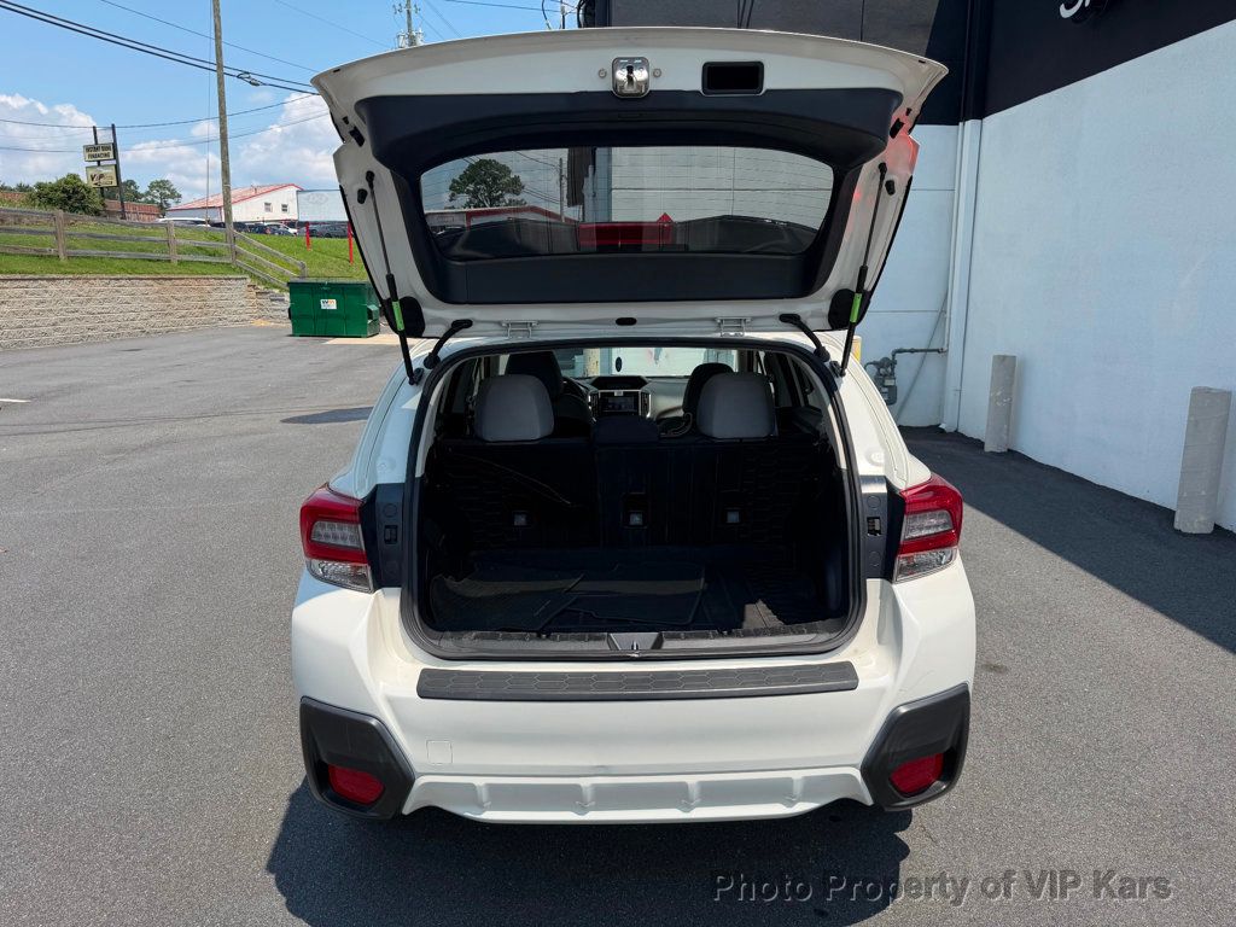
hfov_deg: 71.6
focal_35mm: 24
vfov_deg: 56.8
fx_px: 857
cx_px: 618
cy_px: 464
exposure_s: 1/3953
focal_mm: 6.76
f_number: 1.78
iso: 80
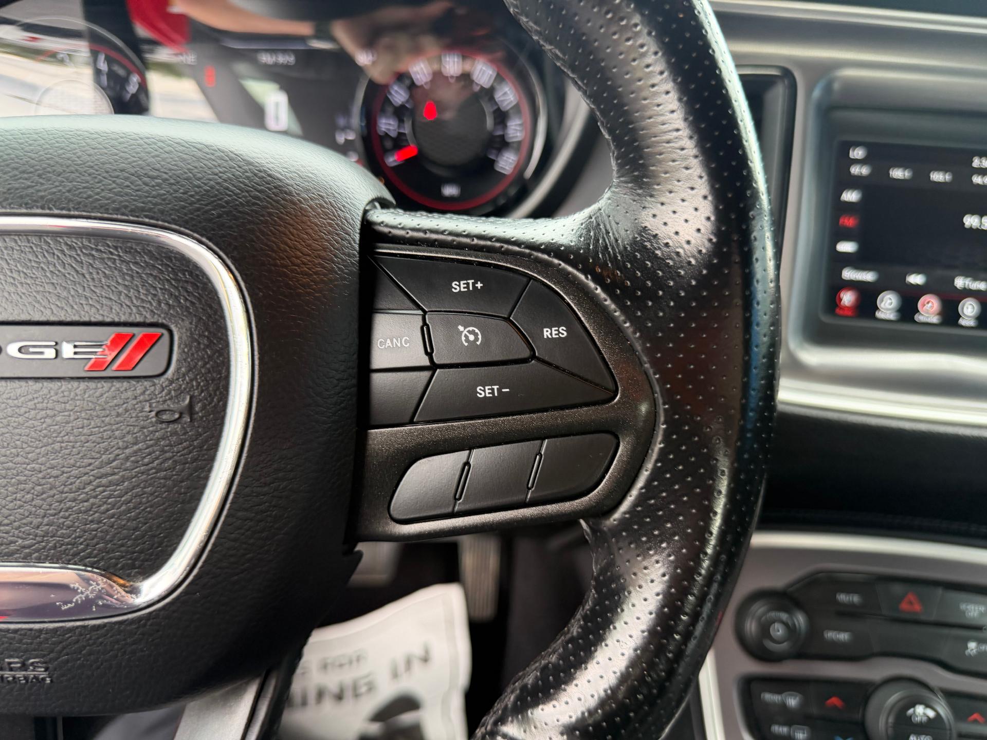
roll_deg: -2.0
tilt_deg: -26.8
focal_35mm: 24
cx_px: 494
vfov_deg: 56.8
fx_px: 684
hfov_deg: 71.6
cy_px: 370
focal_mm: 6.76
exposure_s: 1/156
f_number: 1.78
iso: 160
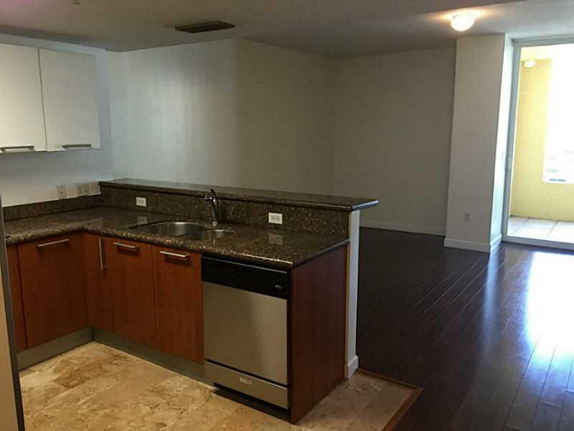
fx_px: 481
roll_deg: +0.0
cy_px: 216
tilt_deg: -10.3
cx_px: 287
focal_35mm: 29
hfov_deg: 61.7
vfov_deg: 48.2
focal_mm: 4.15
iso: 64
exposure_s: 1/15
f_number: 2.2
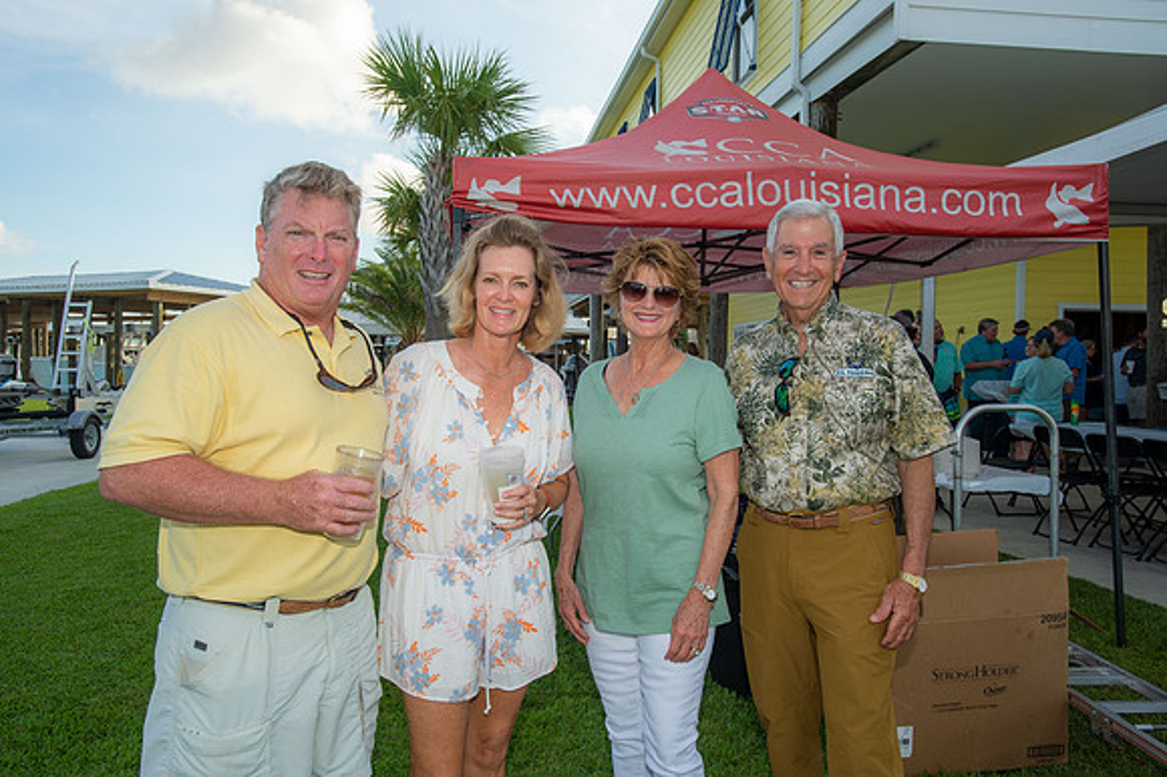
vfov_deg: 51.2
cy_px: 388
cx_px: 584
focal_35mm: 25
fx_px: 810
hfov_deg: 71.5
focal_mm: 25
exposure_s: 1/200
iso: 200
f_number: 7.1
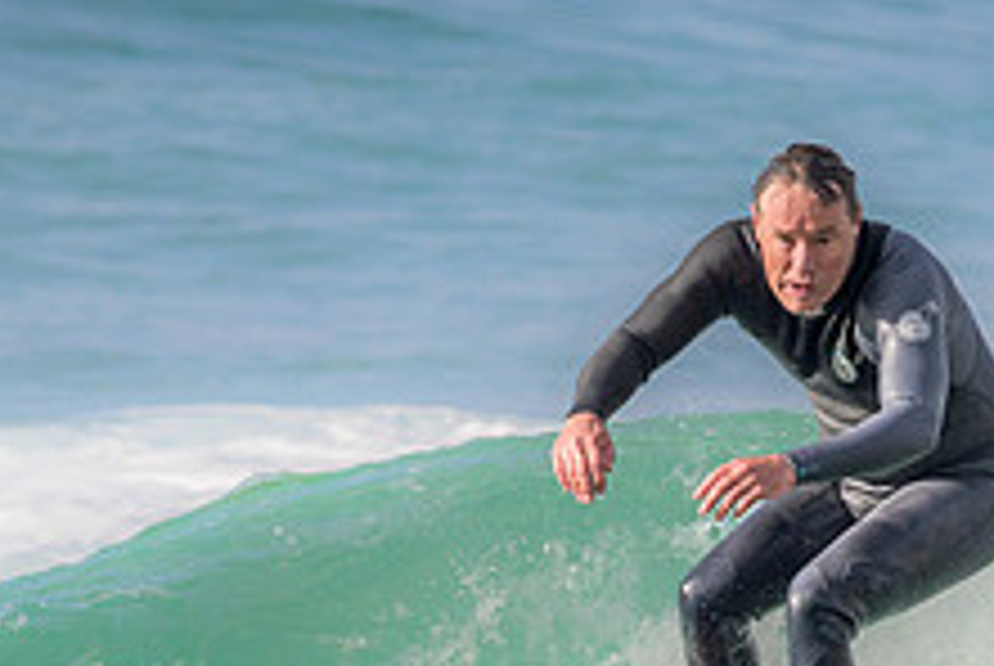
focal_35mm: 1400
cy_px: 769
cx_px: 1056
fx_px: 38706
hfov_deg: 1.5
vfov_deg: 1.0
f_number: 10
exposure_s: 1/1600
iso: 1000
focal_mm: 450
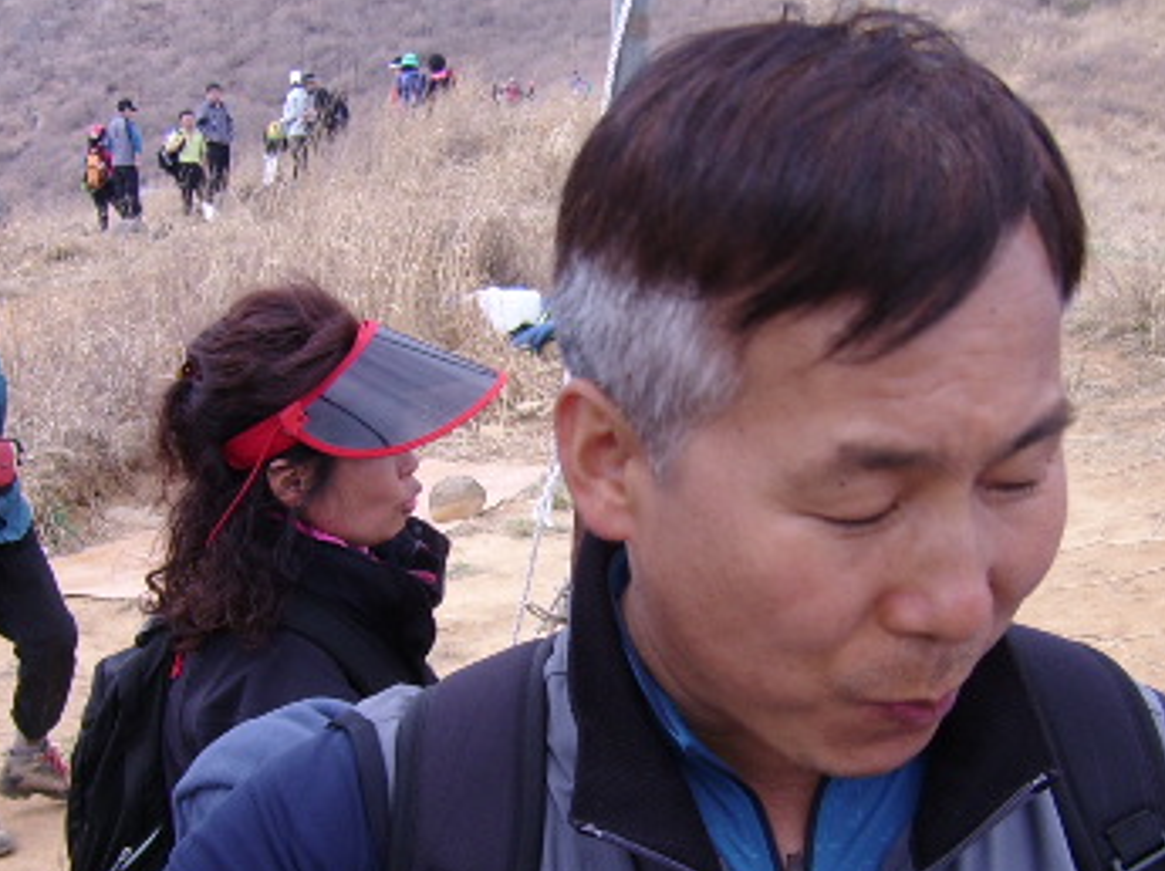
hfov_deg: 29.8
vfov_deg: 22.5
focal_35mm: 65
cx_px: 635
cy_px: 567
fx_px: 2185
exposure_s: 1/500
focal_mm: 5.95
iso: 50
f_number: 2.8
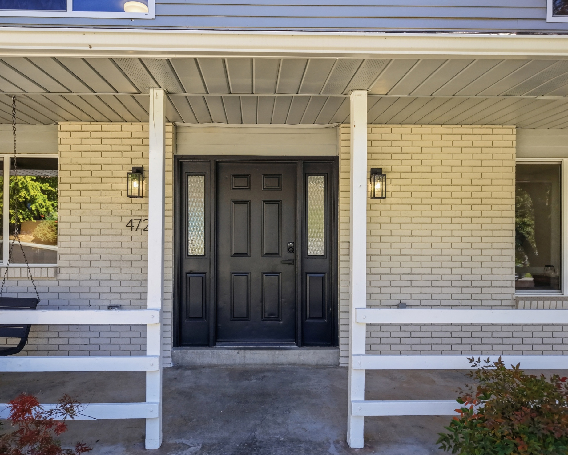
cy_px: 236
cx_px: 262
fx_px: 437
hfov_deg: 65.9
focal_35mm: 26
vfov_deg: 54.9
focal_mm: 8.7
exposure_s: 1/20
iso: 150
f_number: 1.8
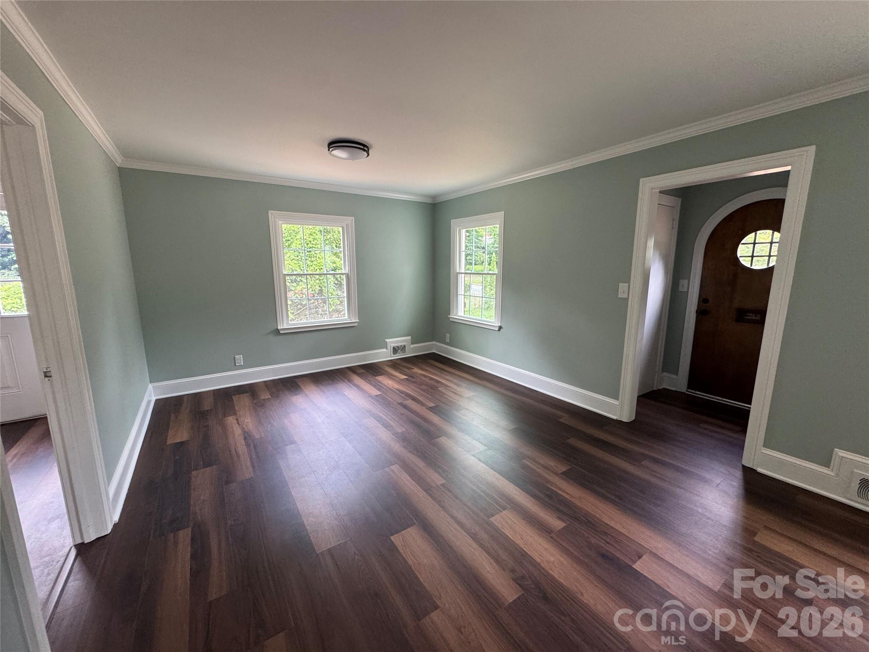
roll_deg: -0.5
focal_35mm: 14
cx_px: 434
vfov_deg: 85.7
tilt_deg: -12.4
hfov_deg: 102.1
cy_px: 326
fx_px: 351
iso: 200
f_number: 2.2
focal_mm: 2.22
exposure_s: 1/99
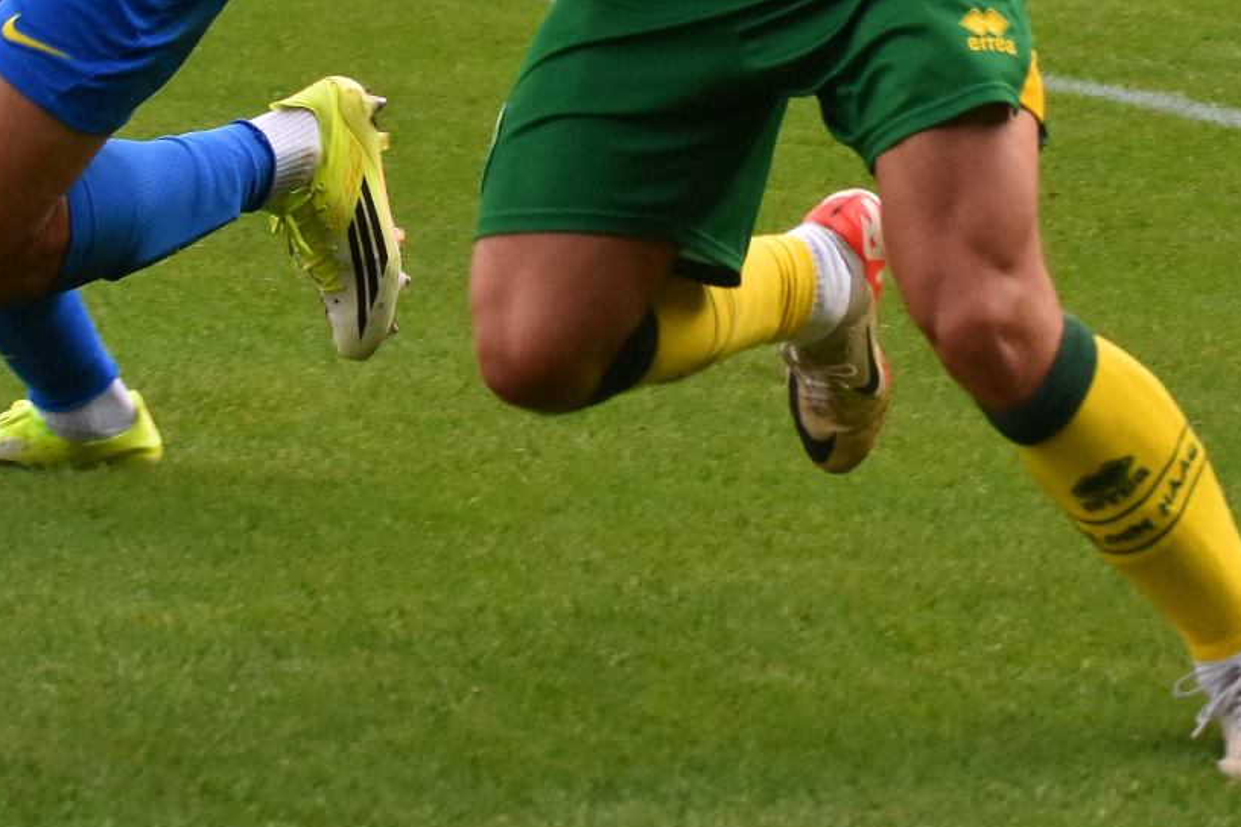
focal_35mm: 247
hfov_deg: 8.3
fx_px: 8514
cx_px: 593
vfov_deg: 5.5
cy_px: -123
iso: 1250
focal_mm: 70
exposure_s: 1/1000
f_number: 4
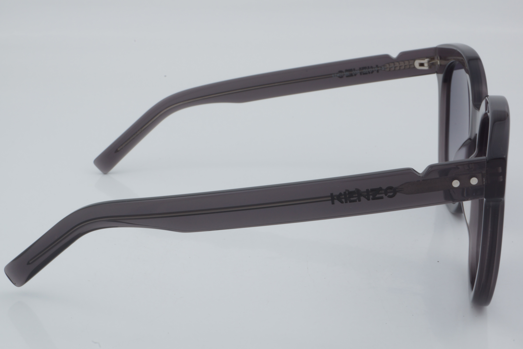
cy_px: 174
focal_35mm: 75
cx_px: 262
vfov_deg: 18.2
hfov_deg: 27.0
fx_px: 1089
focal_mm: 50
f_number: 32
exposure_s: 1/3
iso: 100
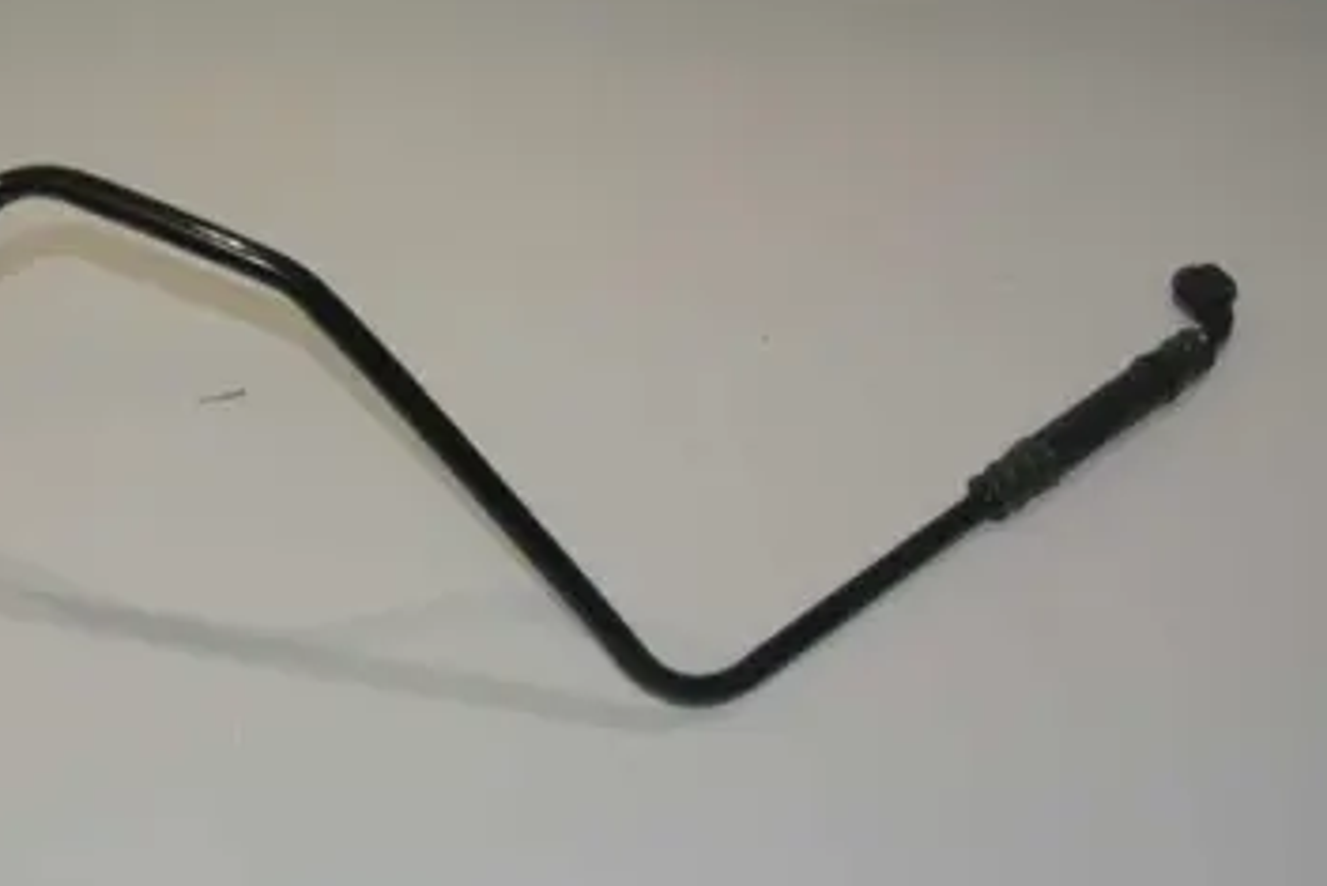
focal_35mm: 52
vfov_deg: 26.0
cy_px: 501
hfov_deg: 37.2
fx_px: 1917
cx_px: 324
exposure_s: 1/60
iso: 200
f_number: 5
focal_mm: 12.7
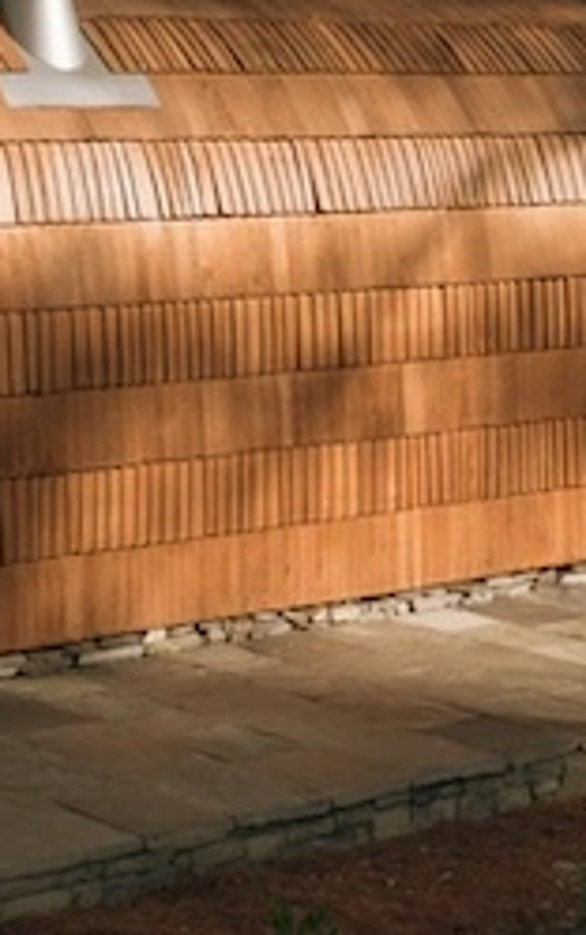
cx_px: 282
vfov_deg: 18.8
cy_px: 100
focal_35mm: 109
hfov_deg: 12.0
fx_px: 2780
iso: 320
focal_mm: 26
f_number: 7.1
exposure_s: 1/640
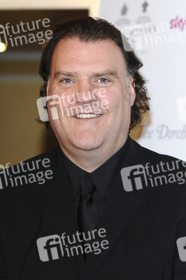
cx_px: 93
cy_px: 140
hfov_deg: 8.2
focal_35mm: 168
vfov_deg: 12.2
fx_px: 1304
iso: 640
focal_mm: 112
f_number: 4.5
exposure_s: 1/160
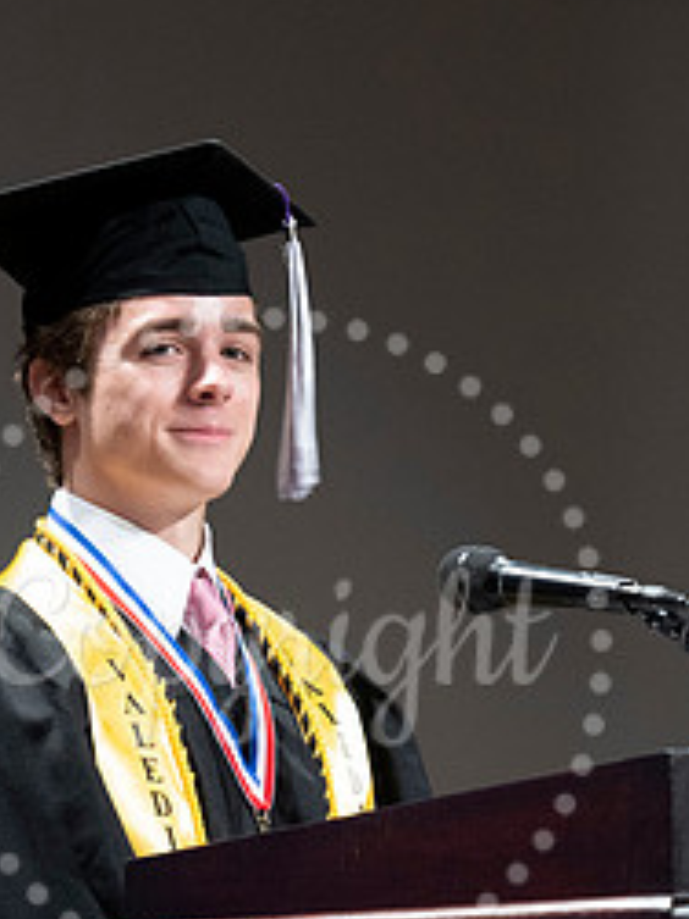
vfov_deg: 5.5
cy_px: 787
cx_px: 266
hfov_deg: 4.1
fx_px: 9615
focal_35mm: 362
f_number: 4
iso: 1000
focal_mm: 120
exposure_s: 1/80
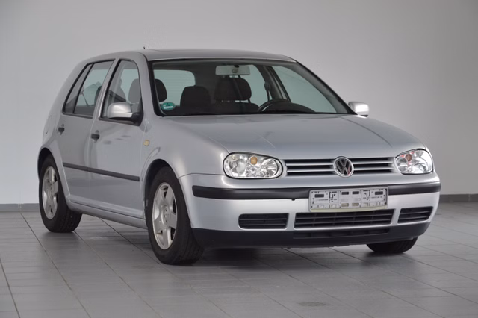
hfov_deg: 19.5
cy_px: 159
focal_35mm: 105
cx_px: 239
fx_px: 1393
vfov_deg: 13.0
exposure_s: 1/60
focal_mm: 70
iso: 400
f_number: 5.3
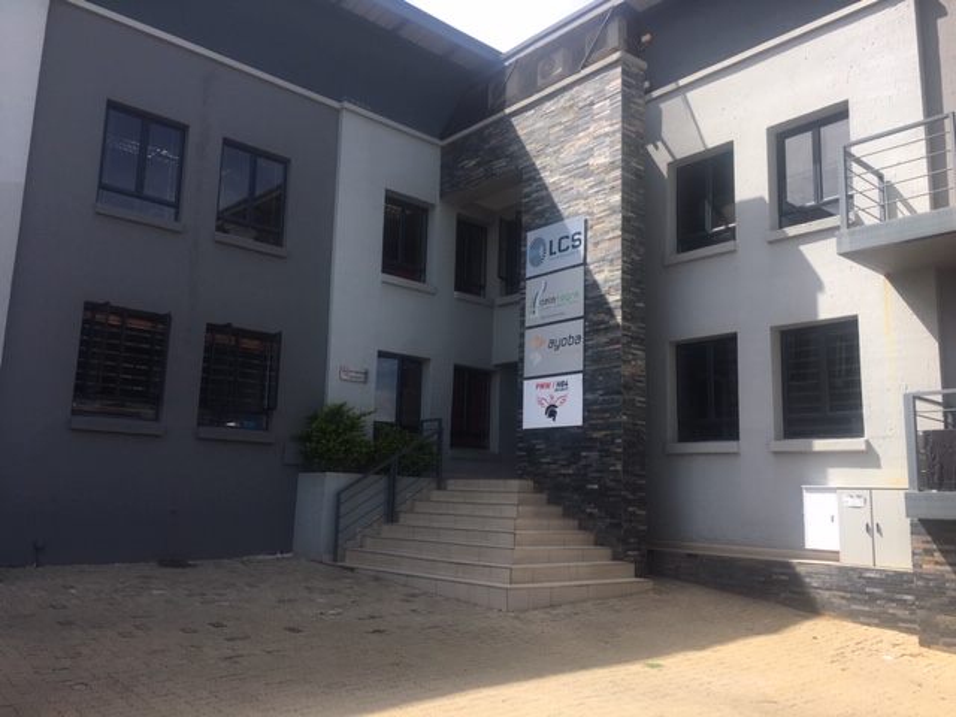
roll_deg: -1.5
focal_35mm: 29
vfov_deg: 48.2
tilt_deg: +8.7
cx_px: 478
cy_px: 358
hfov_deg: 61.7
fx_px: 801
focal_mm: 4.15
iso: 25
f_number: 2.2
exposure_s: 1/884
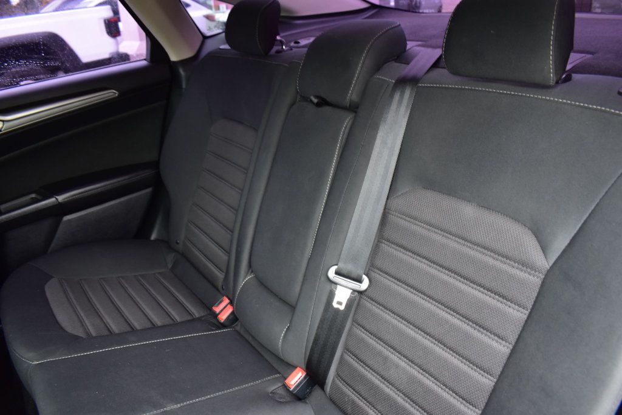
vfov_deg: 47.9
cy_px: 208
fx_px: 466
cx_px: 311
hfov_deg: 67.4
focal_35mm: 27
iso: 720
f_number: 6.3
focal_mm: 18
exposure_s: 1/15
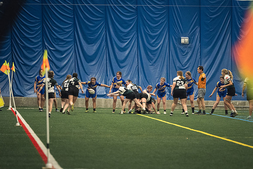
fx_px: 2107
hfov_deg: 6.9
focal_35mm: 300
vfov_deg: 4.6
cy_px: 84
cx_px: 126
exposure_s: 1/500
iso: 7200
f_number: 2.8
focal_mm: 200
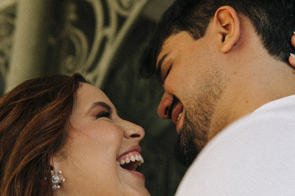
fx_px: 369
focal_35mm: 45
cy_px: 98
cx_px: 148
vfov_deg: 29.9
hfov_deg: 43.6
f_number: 2.8
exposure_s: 1/320
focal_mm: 30
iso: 100
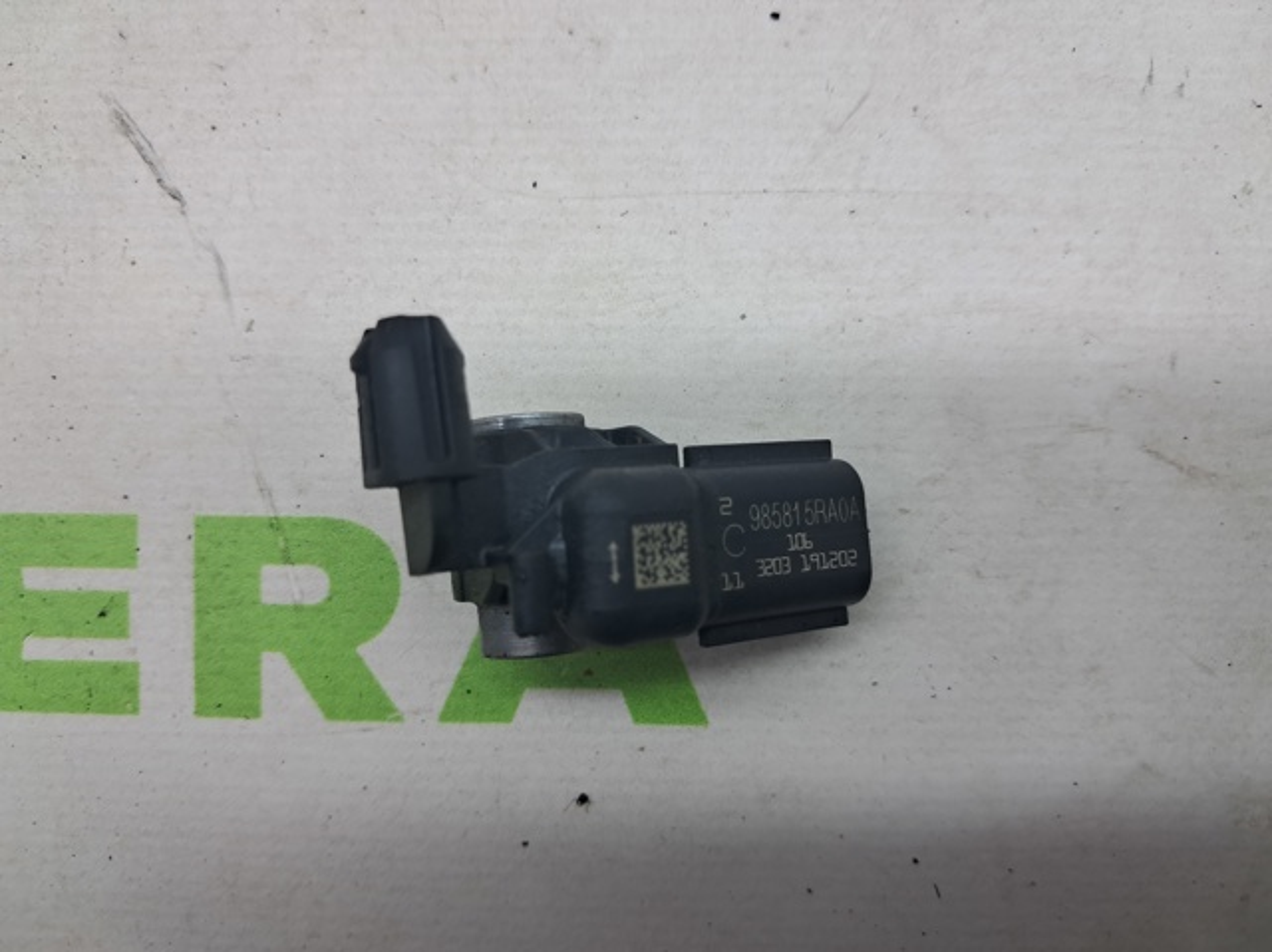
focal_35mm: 27
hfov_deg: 65.4
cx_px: 636
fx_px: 991
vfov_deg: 51.3
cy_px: 476
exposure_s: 1/50
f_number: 1.8
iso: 50
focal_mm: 4
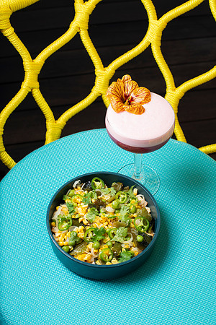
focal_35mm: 50
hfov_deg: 27.0
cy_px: 162
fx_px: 450
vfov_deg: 39.6
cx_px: 108
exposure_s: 1/250
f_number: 8
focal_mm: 50
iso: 160
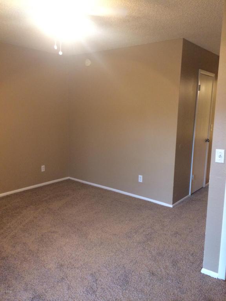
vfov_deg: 61.7
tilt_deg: -12.1
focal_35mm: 29
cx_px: 113
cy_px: 150
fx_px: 252
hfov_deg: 48.2
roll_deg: +0.4
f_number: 2.2
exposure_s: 1/30
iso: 250
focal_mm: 4.15
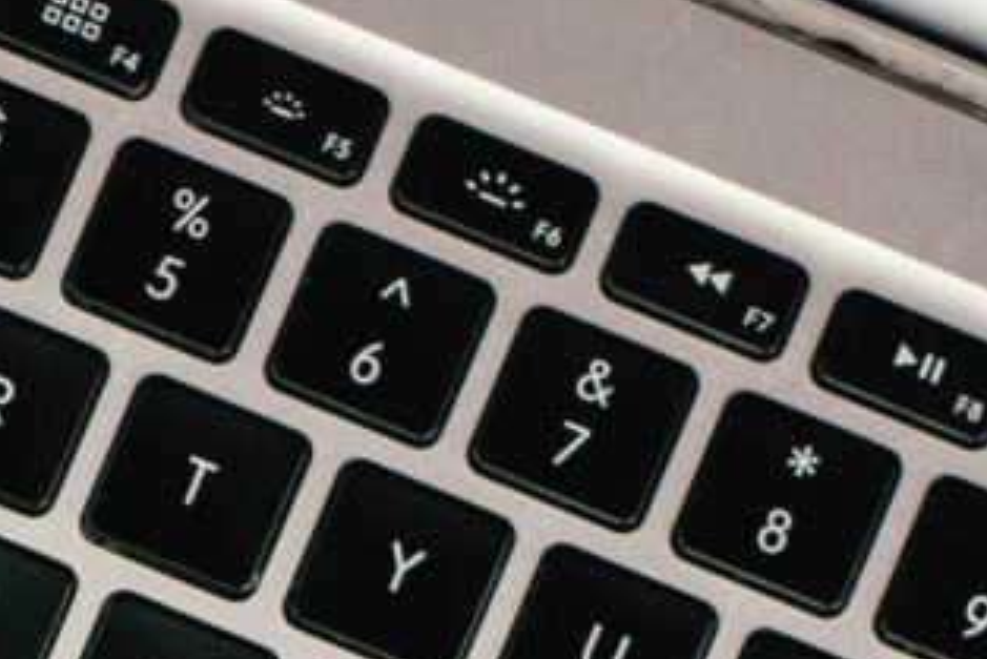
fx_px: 8969
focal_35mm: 327
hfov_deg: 6.2
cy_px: 1676
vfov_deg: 4.1
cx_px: -773
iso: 250
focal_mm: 50
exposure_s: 1/160
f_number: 3.2
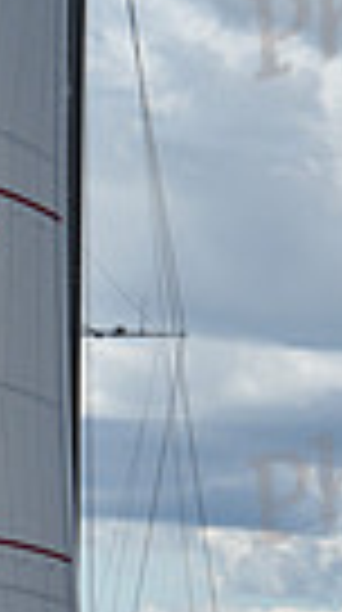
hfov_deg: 2.0
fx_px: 9786
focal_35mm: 604
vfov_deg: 3.6
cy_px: 261
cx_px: 16
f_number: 10
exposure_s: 1/1000
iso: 250
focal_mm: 135
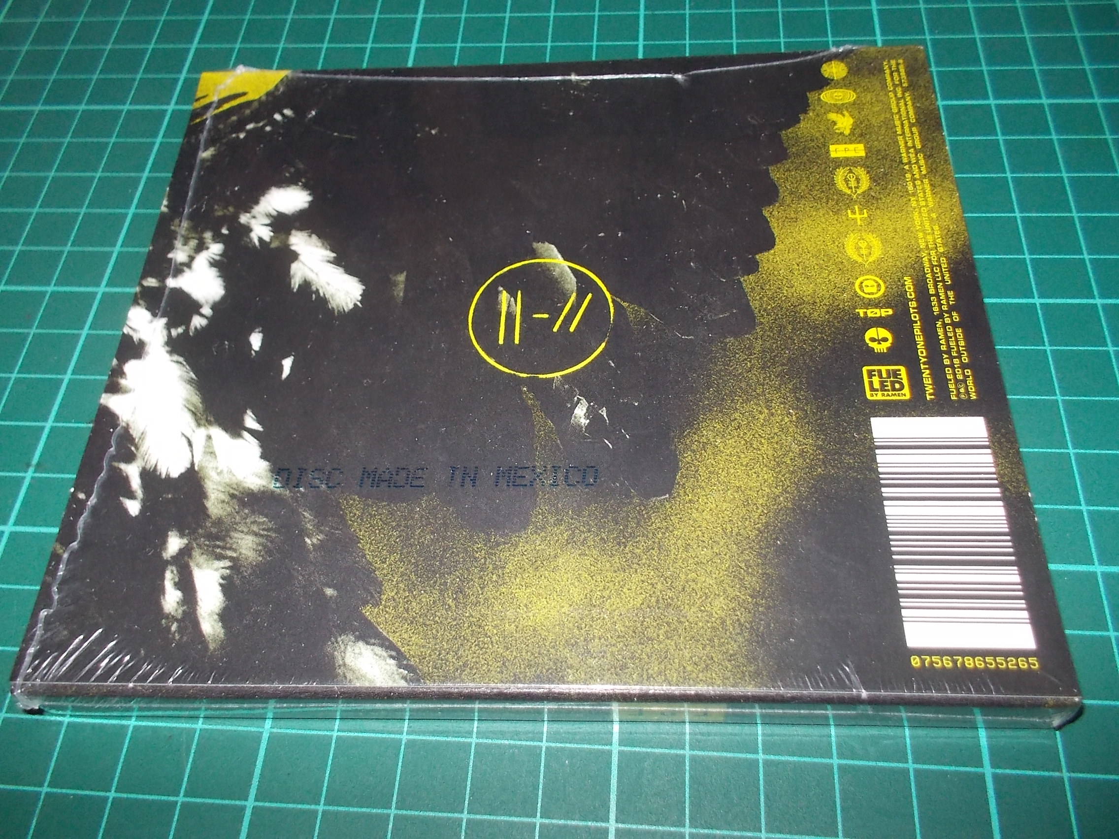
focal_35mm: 29
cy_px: 420
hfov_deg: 61.7
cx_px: 560
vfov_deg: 48.2
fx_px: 937
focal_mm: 4.1
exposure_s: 1/30
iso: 200
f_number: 3.3
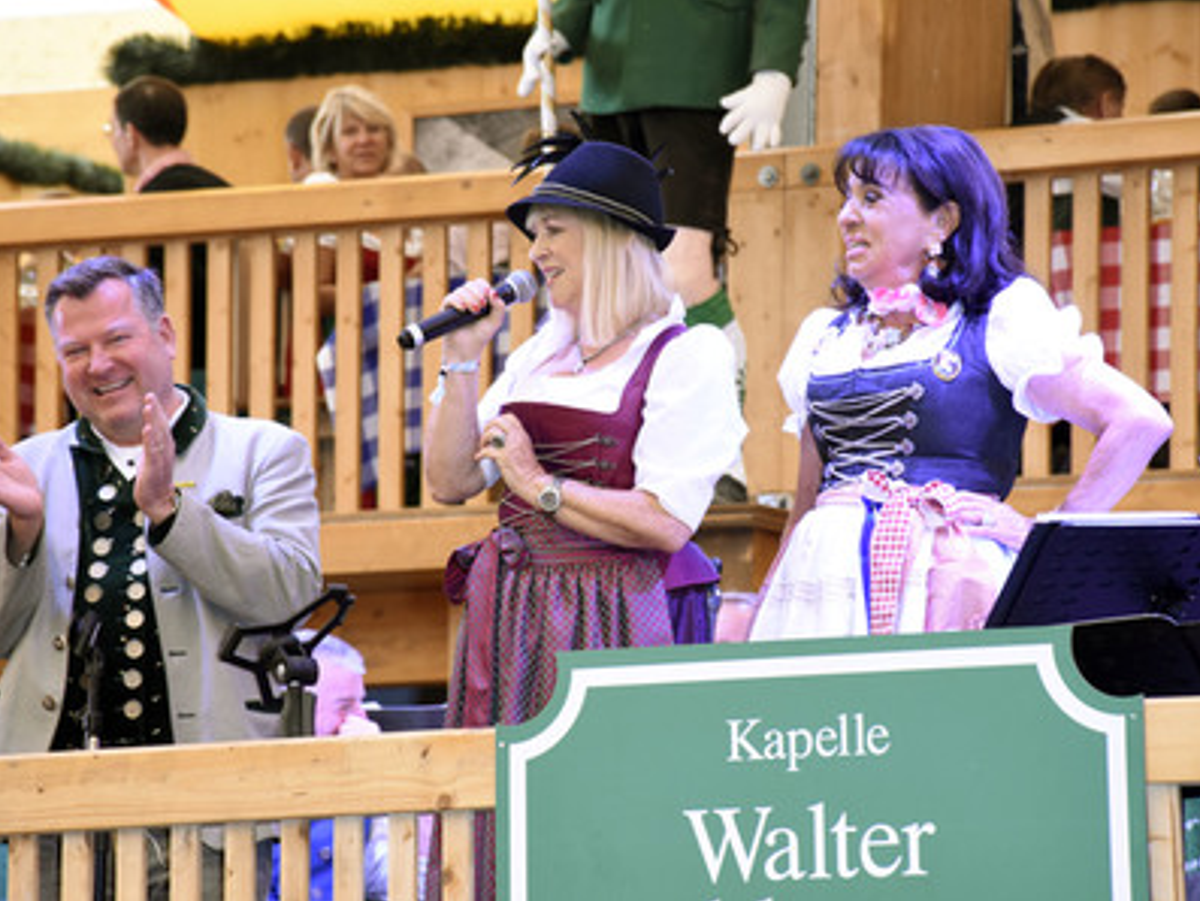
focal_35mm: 213
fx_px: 7386
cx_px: 558
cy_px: 450
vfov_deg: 7.0
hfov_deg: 9.3
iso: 1600
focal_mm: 130
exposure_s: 1/60
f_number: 6.3
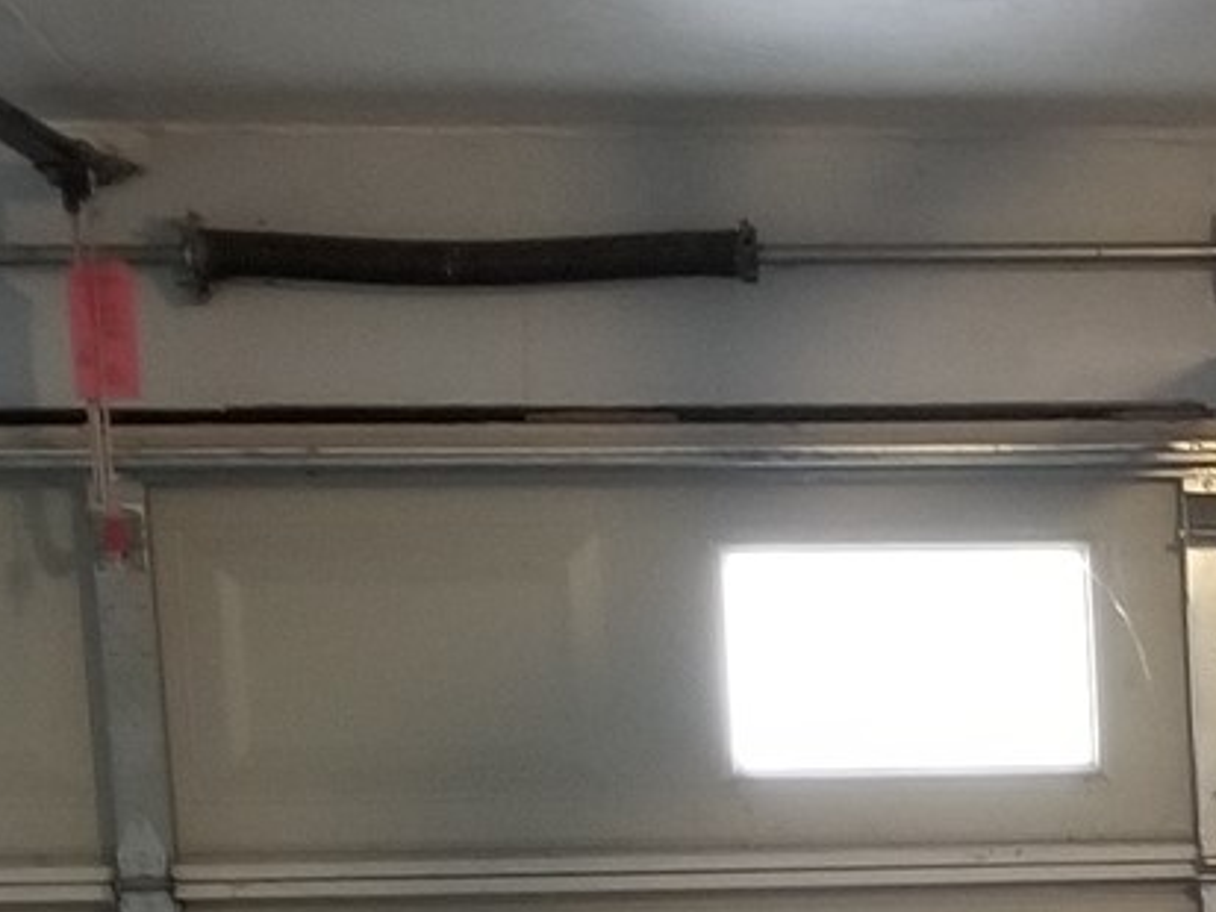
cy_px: 1527
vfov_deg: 10.9
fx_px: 4533
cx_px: 1767
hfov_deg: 14.4
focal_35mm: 129
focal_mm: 4.25
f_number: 1.7
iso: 200
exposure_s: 1/30
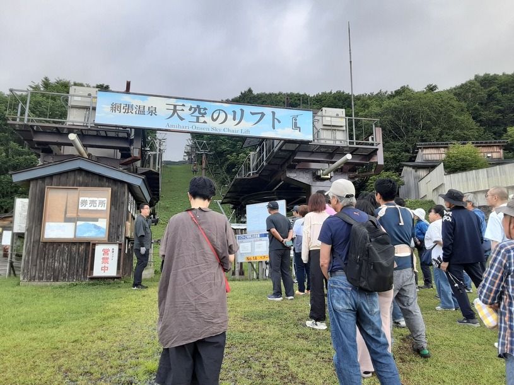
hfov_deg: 65.3
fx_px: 401
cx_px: 257
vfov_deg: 51.3
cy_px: 192
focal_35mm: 27
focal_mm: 2.91
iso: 40
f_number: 1.9
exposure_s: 1/220
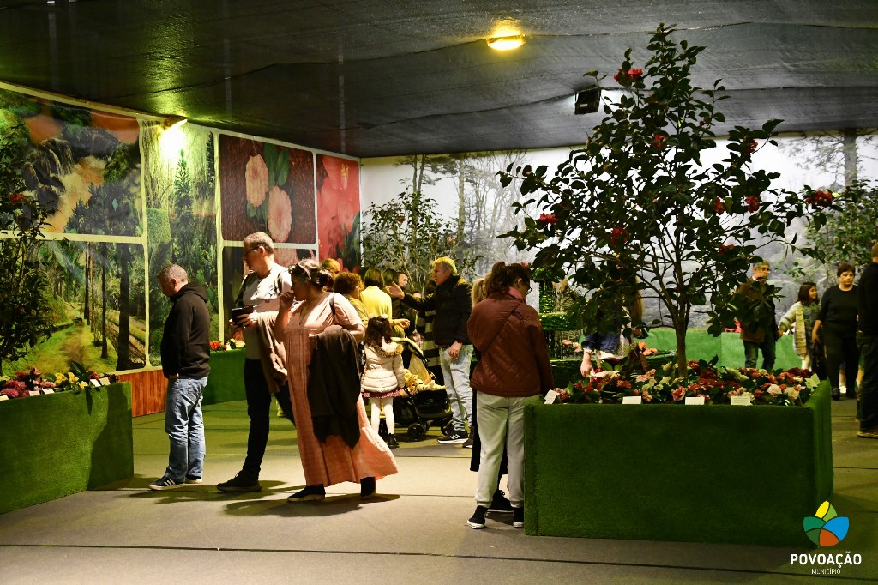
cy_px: 292
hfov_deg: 33.4
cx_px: 439
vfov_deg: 22.6
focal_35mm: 60
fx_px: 1463
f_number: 4.5
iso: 3200
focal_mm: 40
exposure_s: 1/80
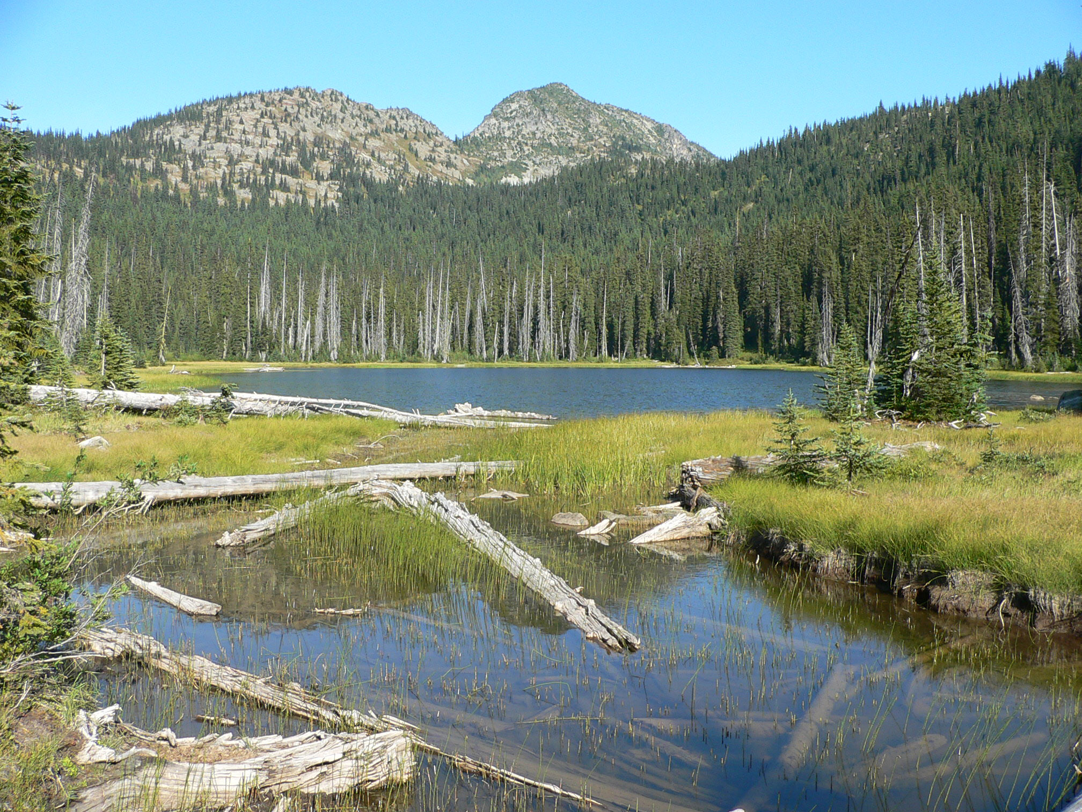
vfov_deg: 40.7
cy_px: 406
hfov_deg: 52.6
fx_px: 1094
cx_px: 541
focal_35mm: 35
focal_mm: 4.6
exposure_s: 1/250
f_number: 4
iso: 80
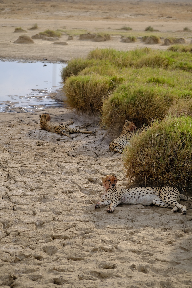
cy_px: 144
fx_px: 840
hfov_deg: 13.0
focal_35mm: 105
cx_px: 96
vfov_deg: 19.5
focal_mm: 70
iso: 400
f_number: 4
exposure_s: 1/1600
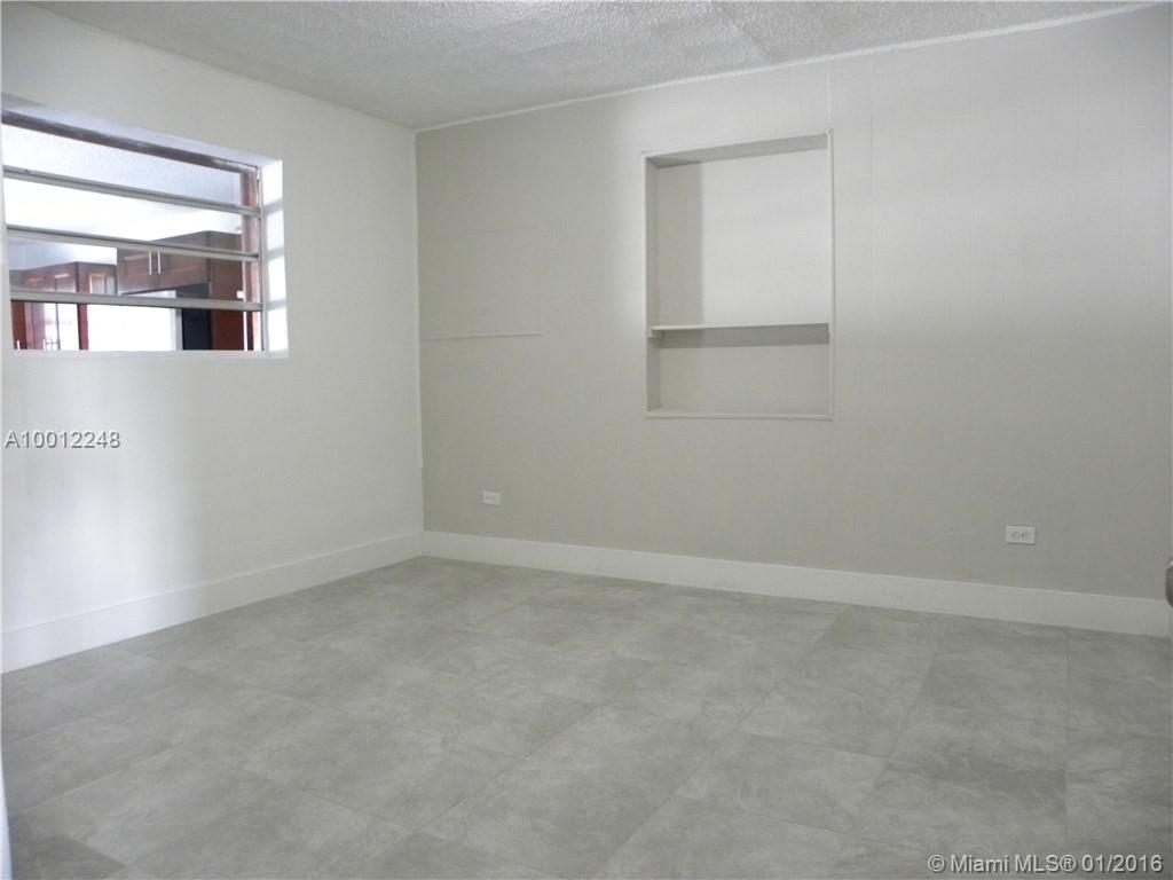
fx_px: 881
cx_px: 586
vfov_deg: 53.1
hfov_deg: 67.3
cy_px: 440
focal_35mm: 26
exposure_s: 1/17
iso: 400
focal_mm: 4.6
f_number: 2.8
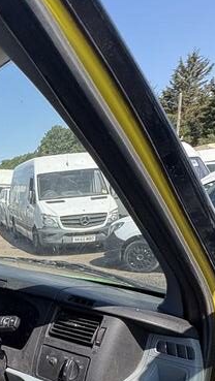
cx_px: -81
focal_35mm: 37
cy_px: 327
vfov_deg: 49.4
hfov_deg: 26.1
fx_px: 374
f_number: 2.2
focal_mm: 2.22
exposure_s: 1/615
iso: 40
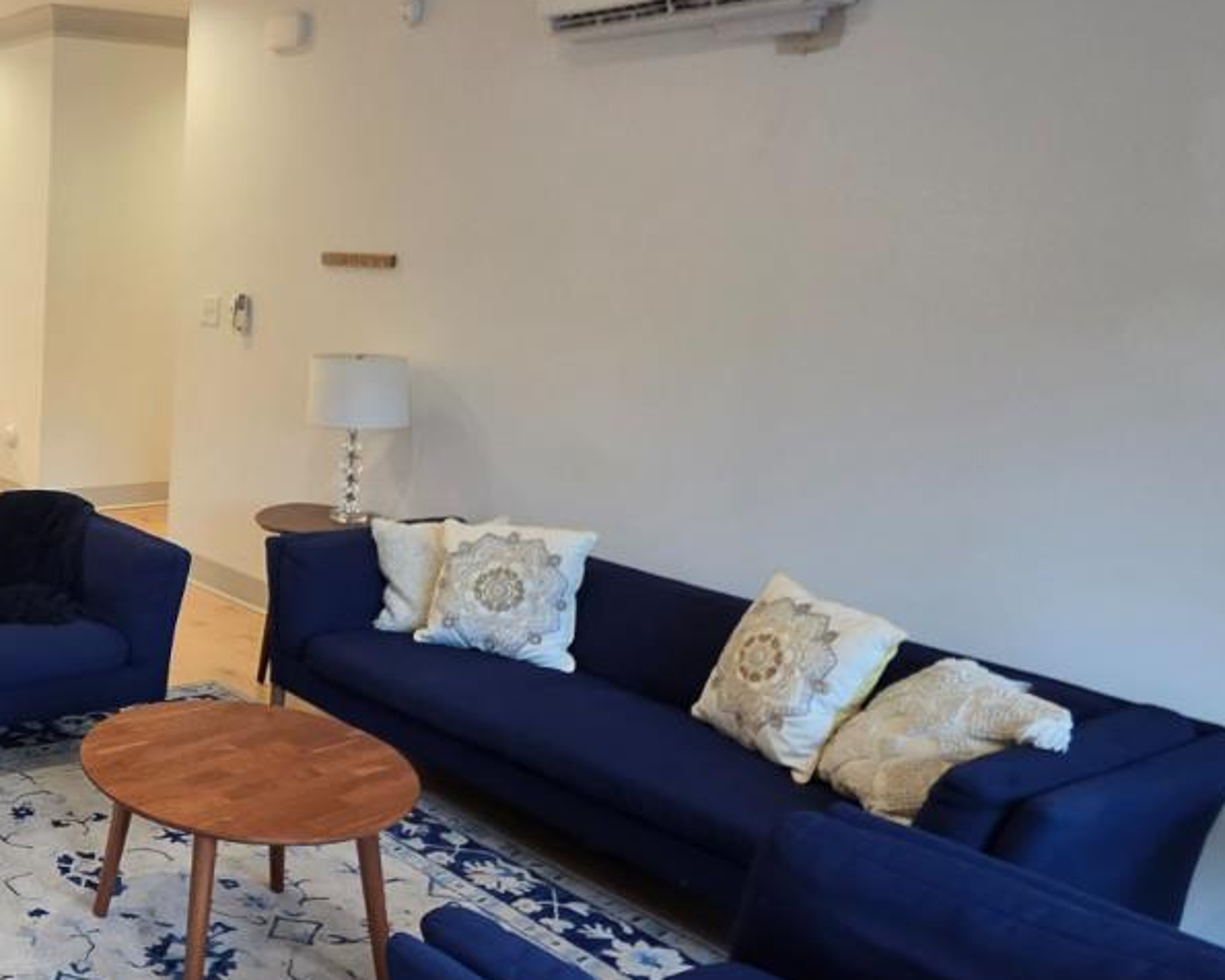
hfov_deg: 46.0
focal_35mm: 32
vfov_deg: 45.5
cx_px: -21
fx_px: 1160
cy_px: 388
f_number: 2.2
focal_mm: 2.2
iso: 200
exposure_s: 1/60
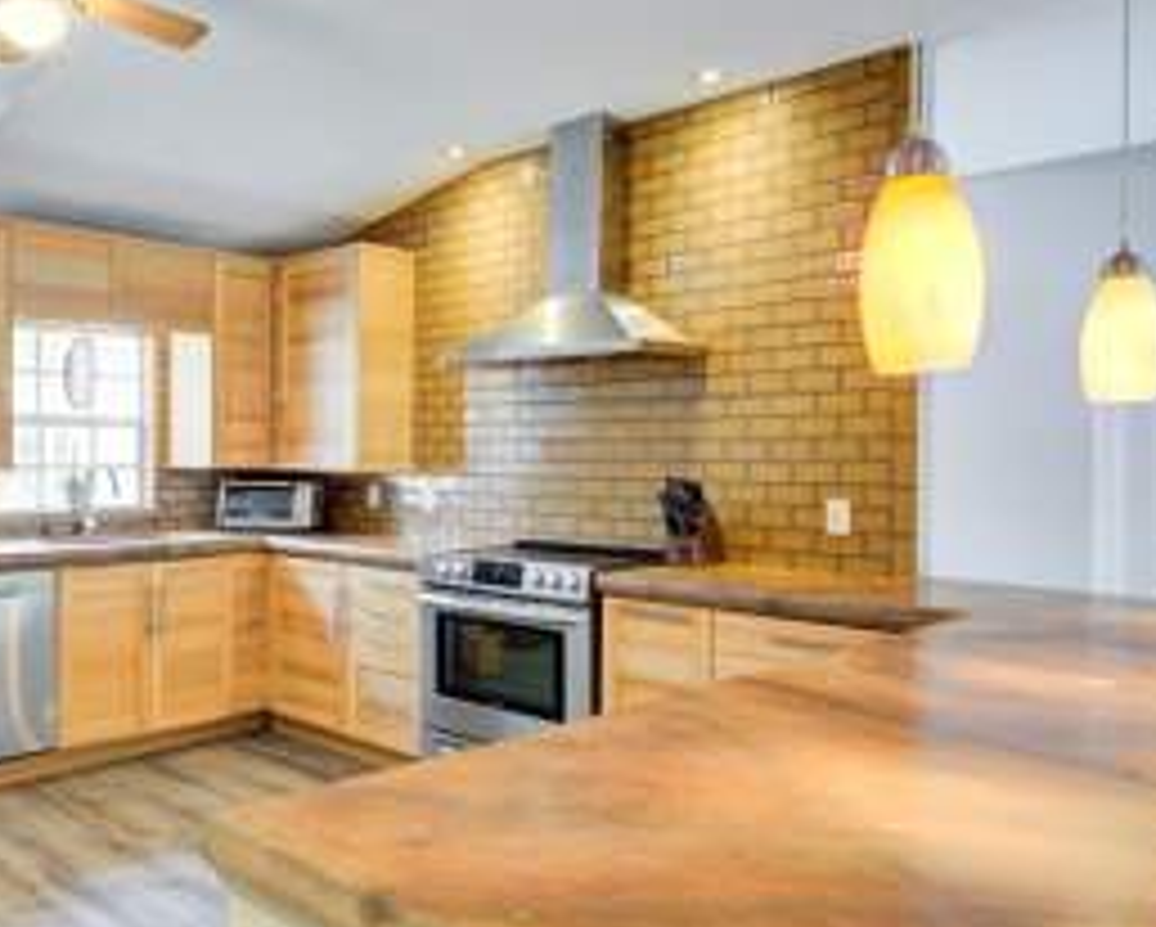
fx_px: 959
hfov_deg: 58.0
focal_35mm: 28
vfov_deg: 51.6
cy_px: 464
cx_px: 252
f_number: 8
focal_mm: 16
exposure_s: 1/2
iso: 500
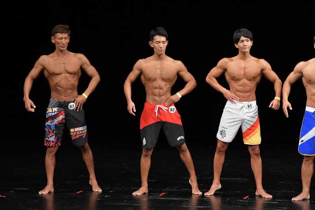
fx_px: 2361
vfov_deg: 5.1
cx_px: 158
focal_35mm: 270
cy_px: 105
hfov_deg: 7.6
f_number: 5.6
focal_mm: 180
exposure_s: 1/400
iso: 3200
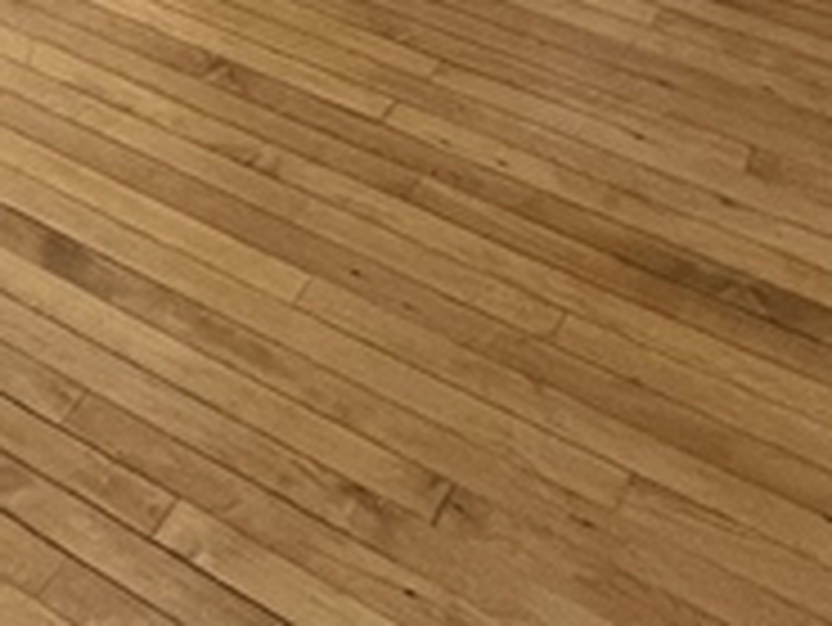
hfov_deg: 24.3
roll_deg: +0.8
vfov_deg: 13.0
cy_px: -1022
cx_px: -184
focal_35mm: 72
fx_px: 1732
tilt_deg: -2.1
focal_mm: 1.57
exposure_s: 1/103
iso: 200
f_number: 1.8
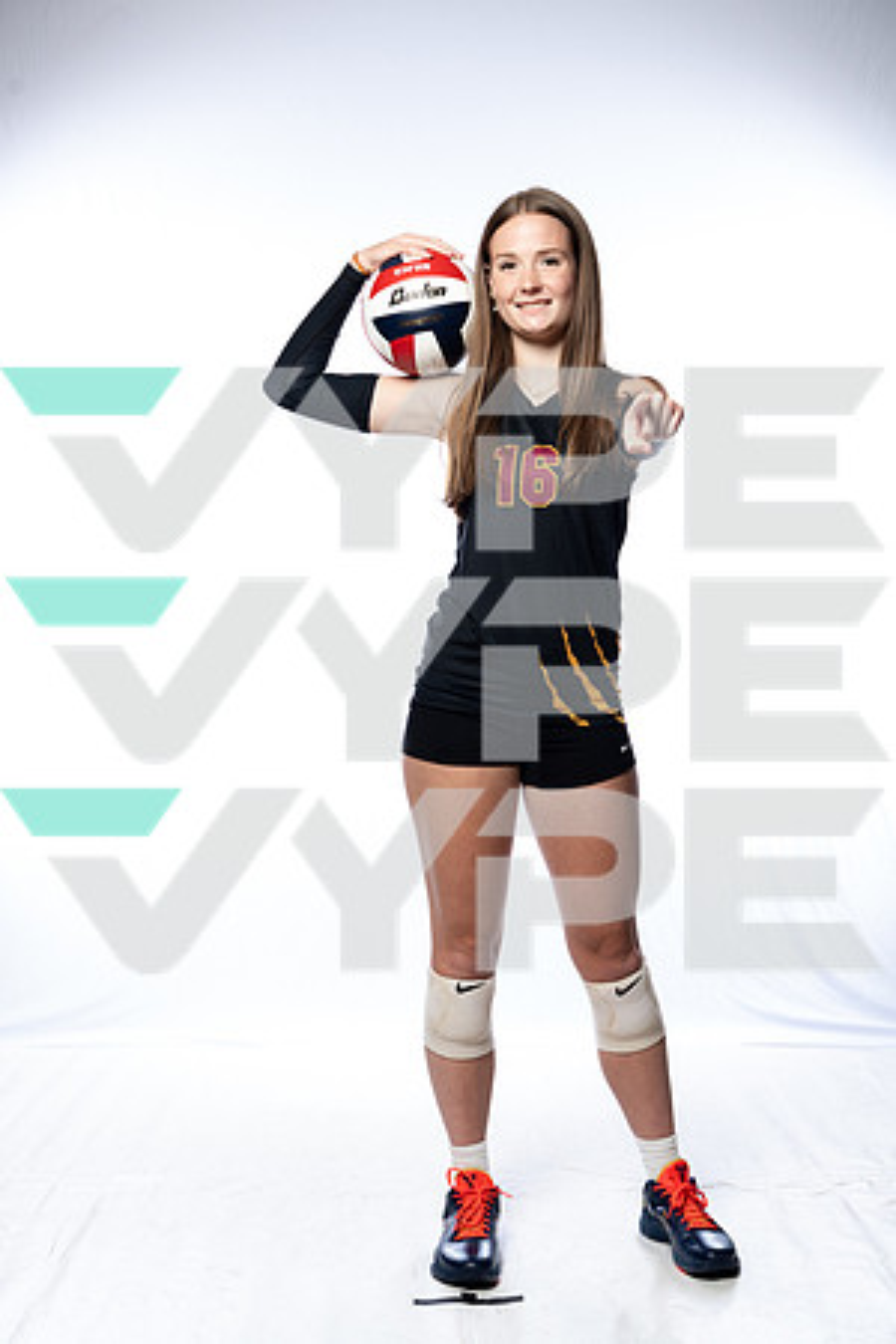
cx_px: 448
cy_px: 672
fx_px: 1867
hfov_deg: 27.0
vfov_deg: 39.6
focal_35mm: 50
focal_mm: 50
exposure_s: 1/250
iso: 640
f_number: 5.6
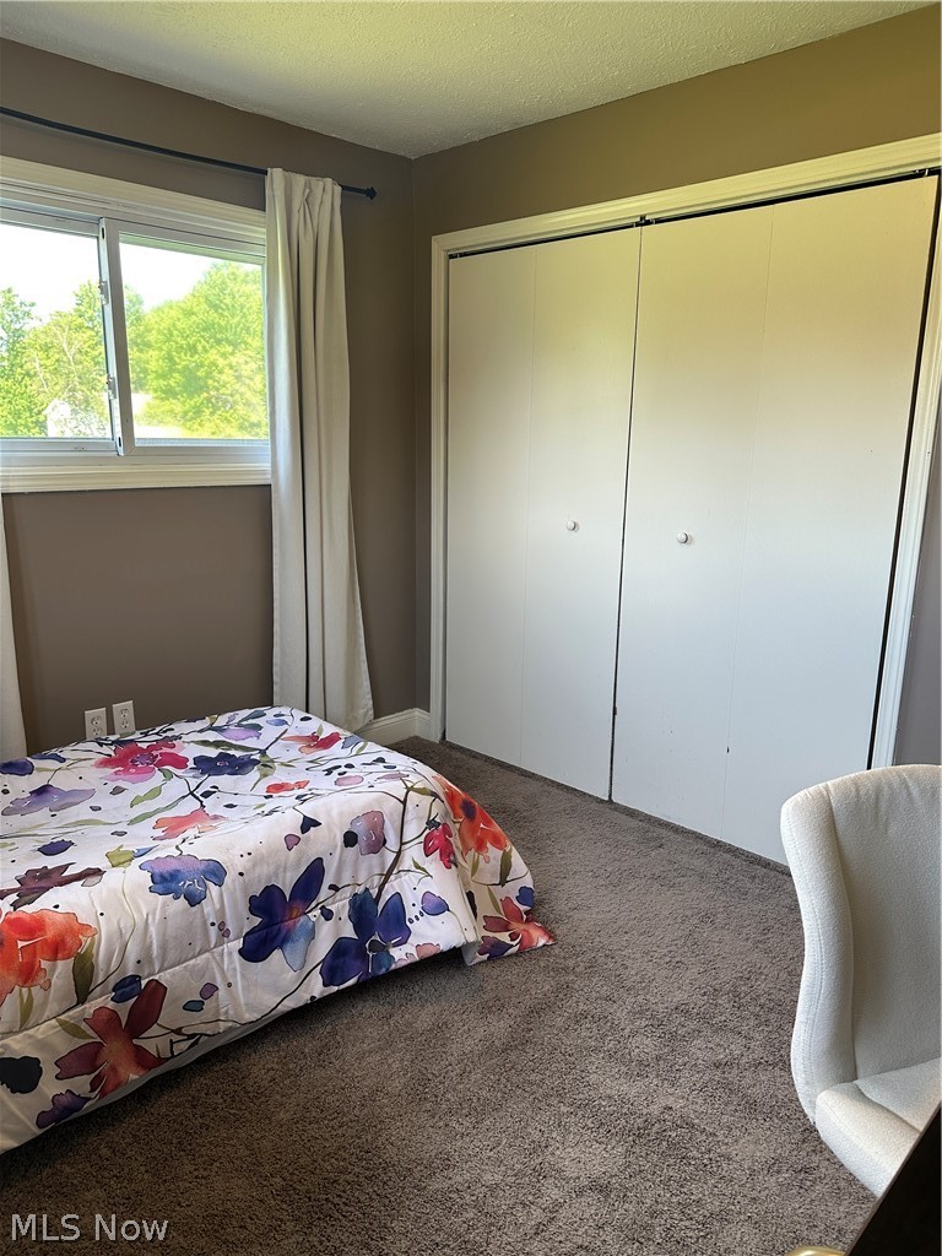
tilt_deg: -12.5
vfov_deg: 71.6
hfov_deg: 56.8
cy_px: 628
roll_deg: -3.4
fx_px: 871
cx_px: 471
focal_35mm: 24
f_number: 1.78
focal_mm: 6.86
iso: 125
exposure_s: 1/120
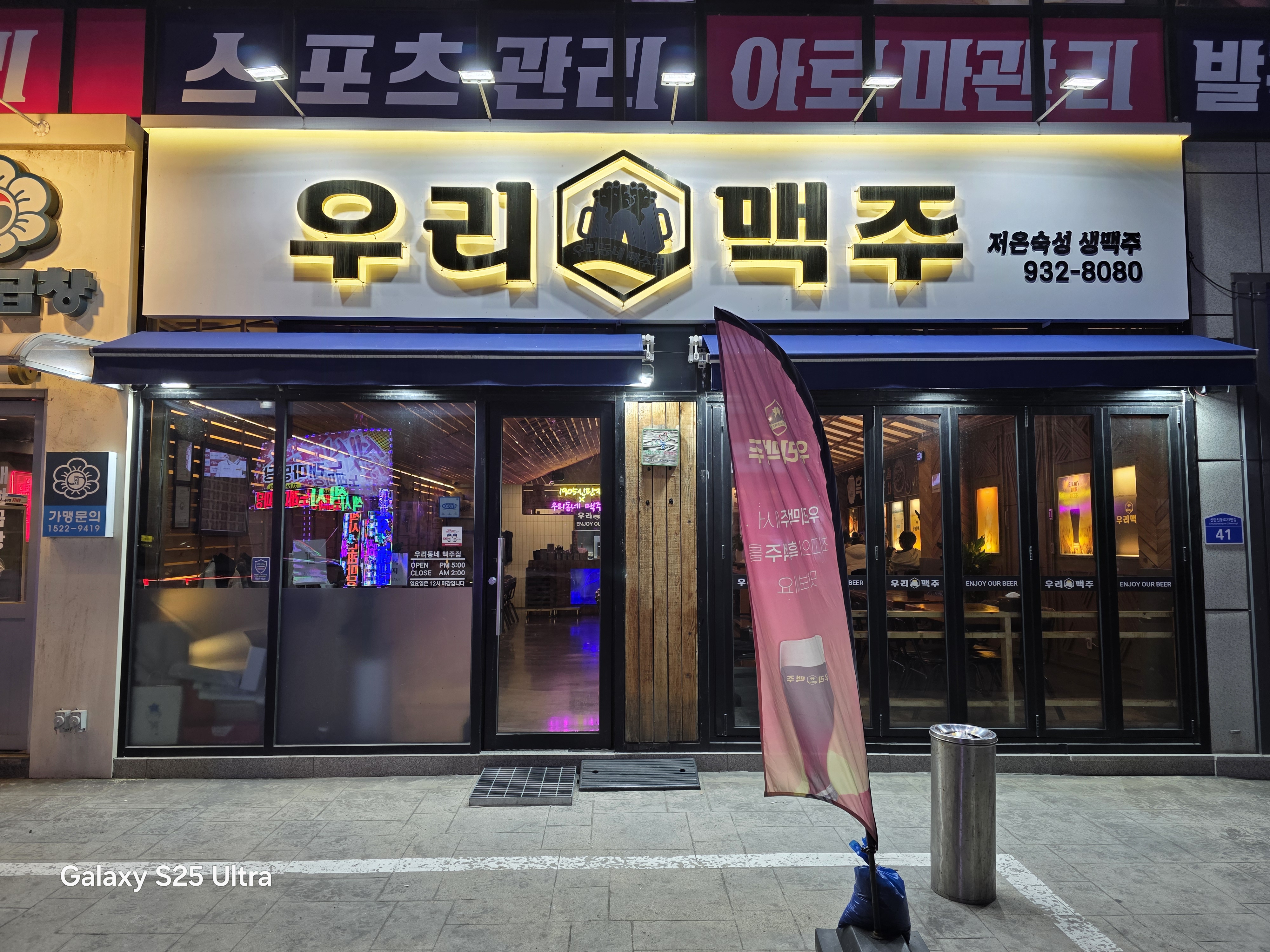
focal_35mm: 23
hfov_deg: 73.9
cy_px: 476
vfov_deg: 58.9
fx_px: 844
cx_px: 635
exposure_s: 1/120
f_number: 1.7
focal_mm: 6.3
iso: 100
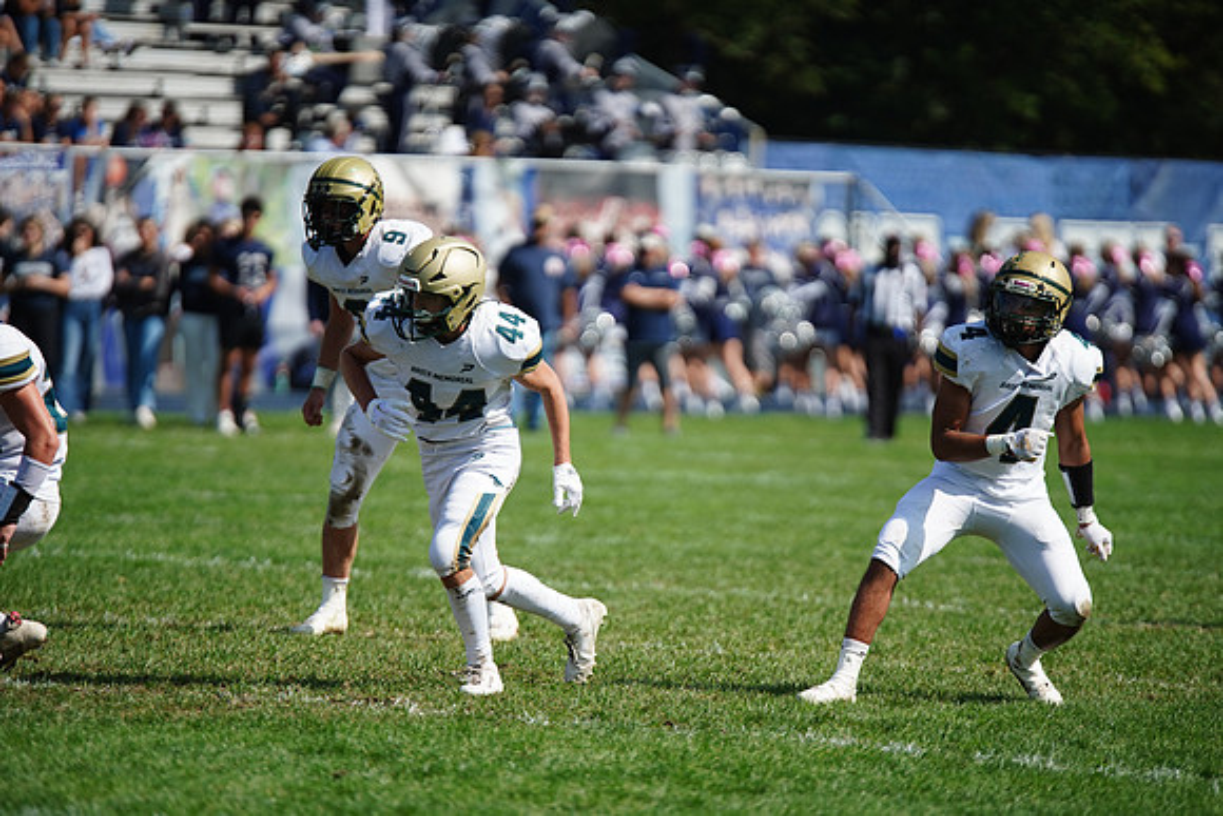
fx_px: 10194
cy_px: 408
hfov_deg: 6.9
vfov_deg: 4.6
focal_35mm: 300
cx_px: 612
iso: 400
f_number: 2.8
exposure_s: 1/5000
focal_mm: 300
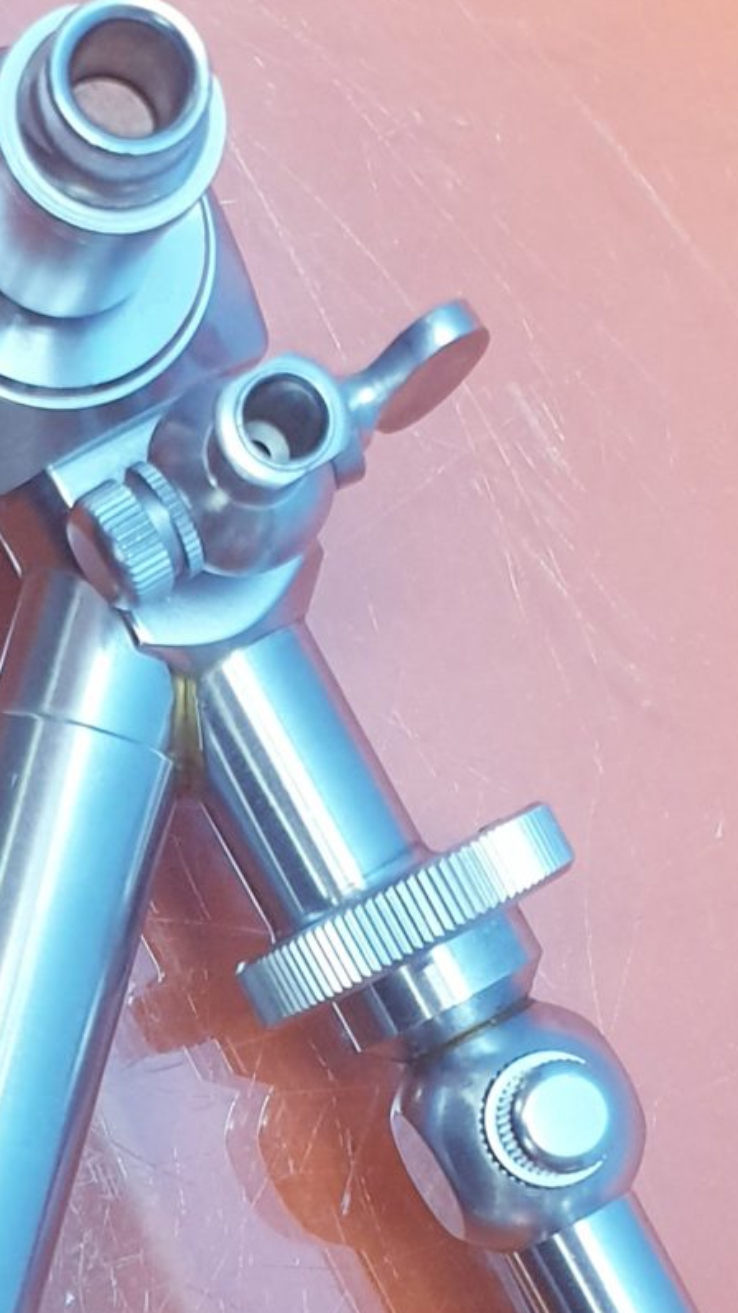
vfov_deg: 22.7
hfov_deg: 13.3
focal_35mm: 91
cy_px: 1227
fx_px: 3167
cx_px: 249
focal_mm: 4.3
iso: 250
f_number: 2.4
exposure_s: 1/50
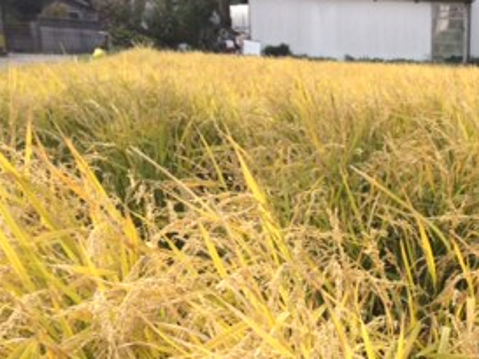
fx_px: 941
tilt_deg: -20.0
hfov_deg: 27.1
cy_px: 389
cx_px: 468
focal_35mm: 68
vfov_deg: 20.7
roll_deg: -0.6
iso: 32
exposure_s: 1/441
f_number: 2.2
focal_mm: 4.15
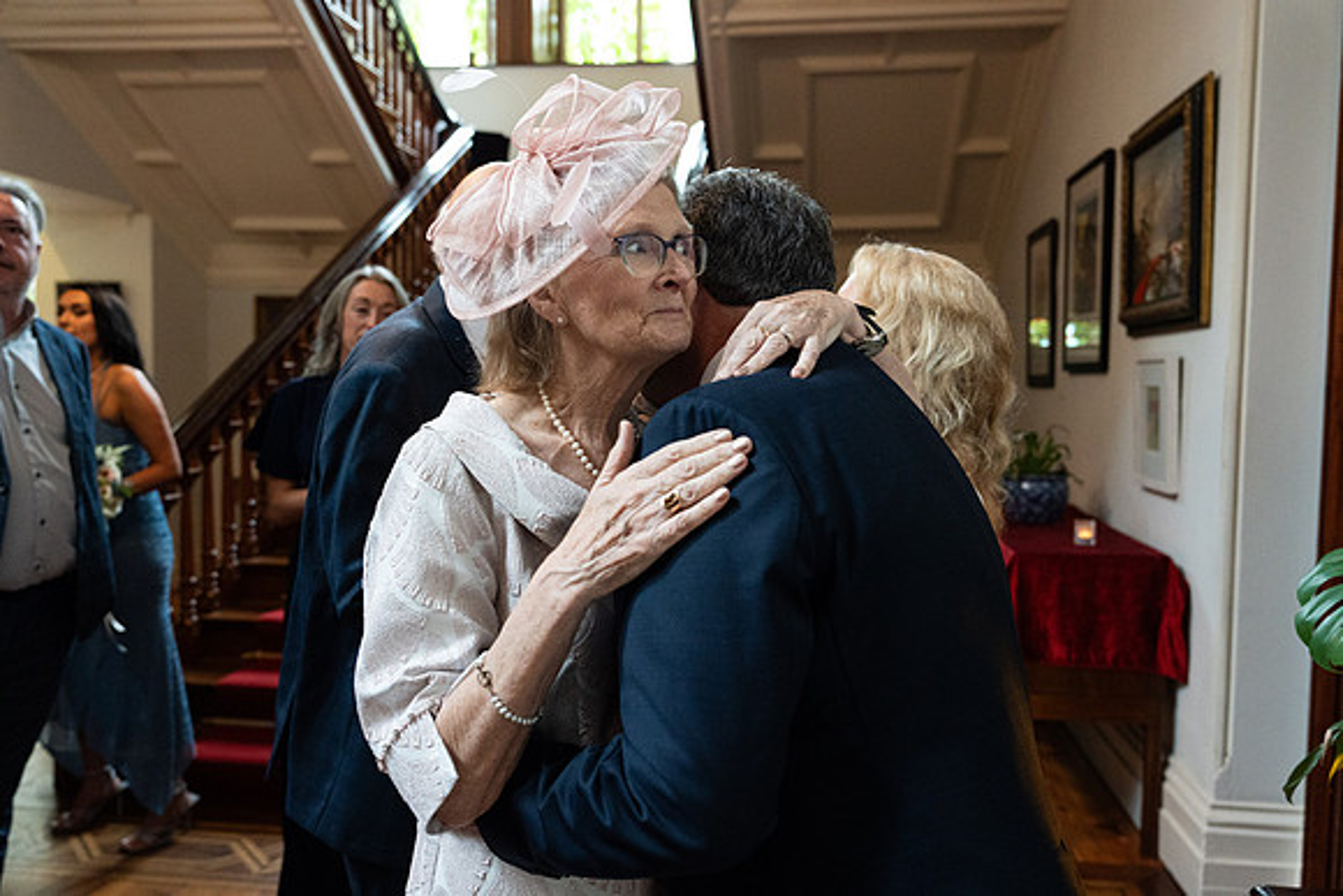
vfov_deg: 43.6
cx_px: 672
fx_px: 1119
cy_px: 448
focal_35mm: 30
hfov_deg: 61.9
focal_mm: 30
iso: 5000
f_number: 3.5
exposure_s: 1/200
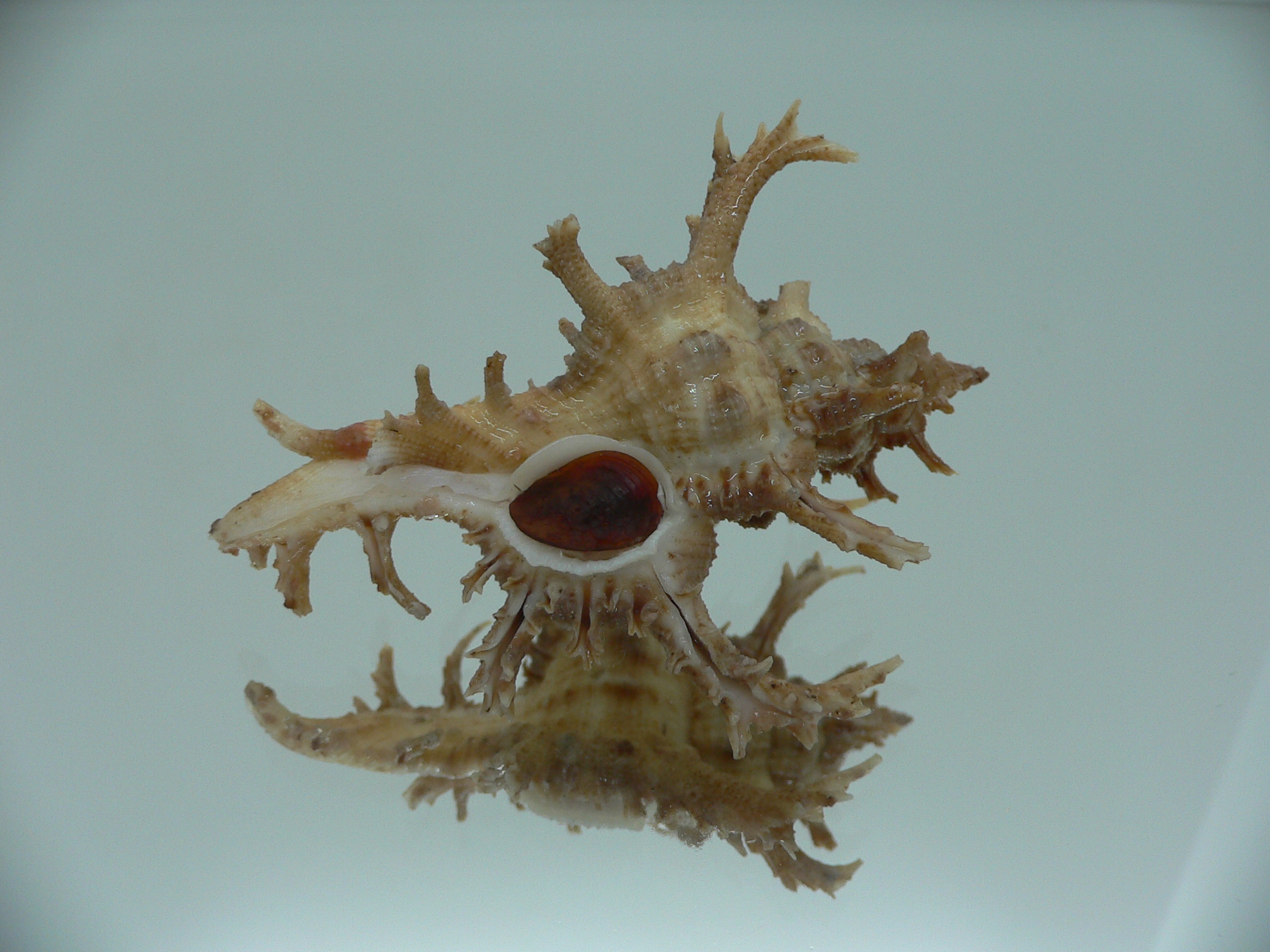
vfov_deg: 40.7
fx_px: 1284
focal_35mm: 35
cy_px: 476
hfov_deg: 52.6
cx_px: 635
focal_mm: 4.6
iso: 80
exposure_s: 1/60
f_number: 2.8
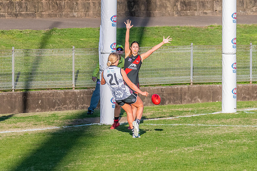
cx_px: 128
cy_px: 80
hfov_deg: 4.1
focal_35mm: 500
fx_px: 3567
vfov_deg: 2.8
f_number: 9
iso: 800
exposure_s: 1/1250
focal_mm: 250
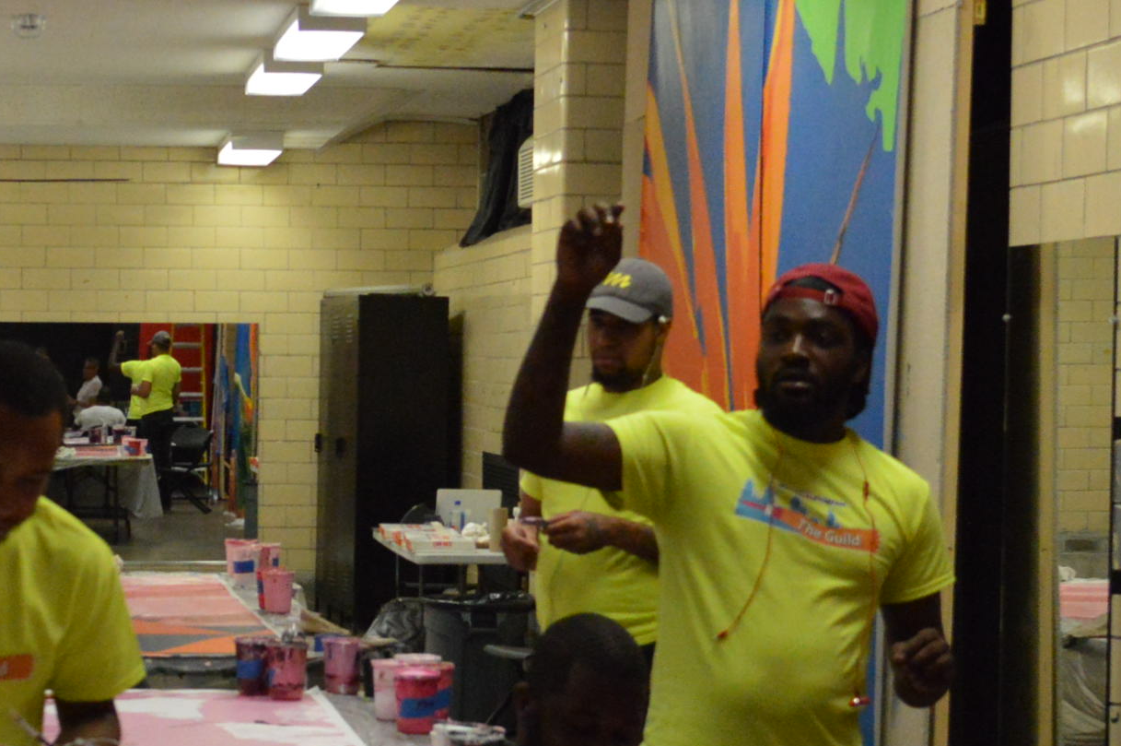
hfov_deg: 22.4
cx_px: 139
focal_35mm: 89
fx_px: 2769
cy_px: 443
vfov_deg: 15.3
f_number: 4
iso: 3200
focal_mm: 24
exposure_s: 1/320
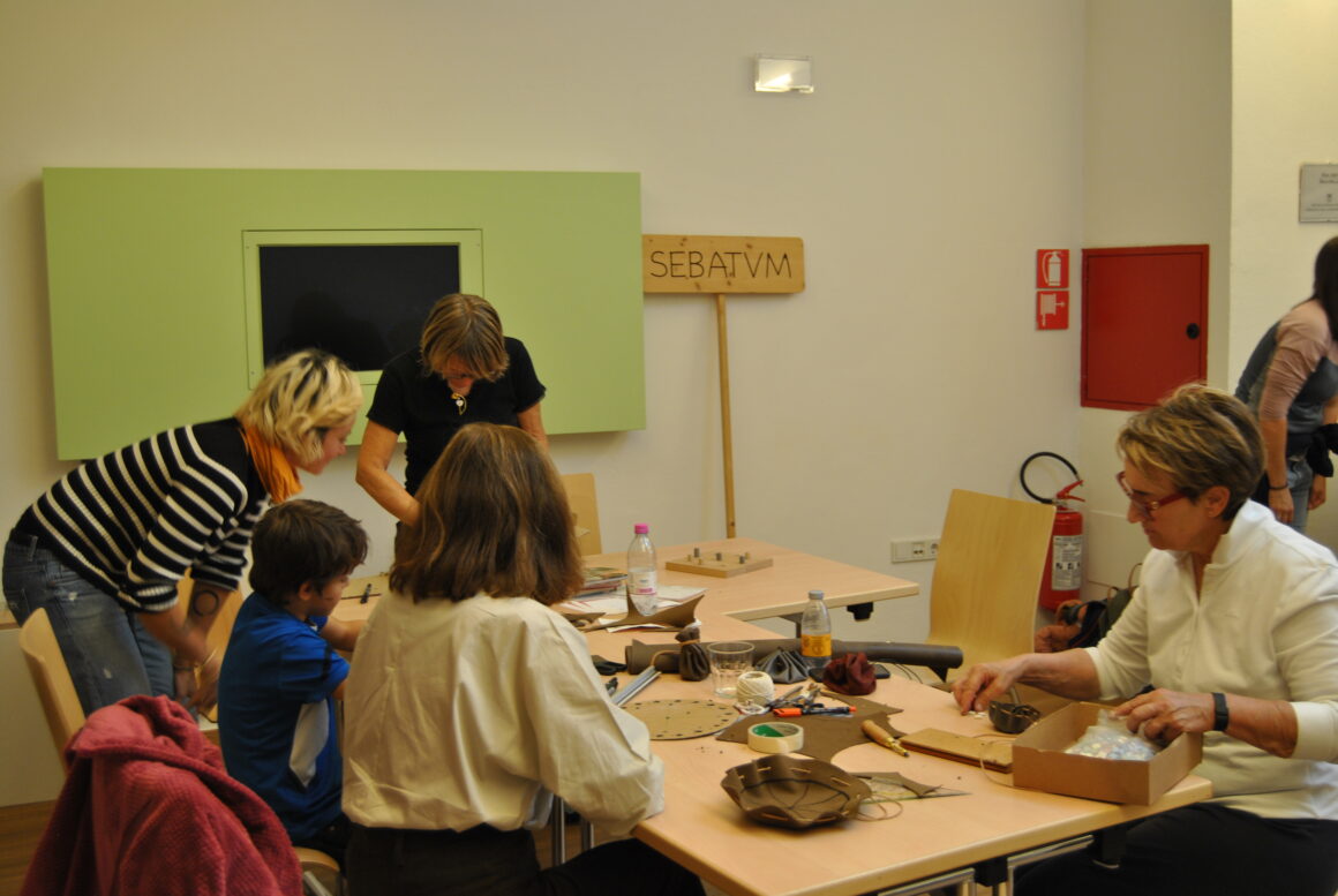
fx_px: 1452
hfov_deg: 49.5
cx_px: 669
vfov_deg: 34.3
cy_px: 448
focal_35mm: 39
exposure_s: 1/30
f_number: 4
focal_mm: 26
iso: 220
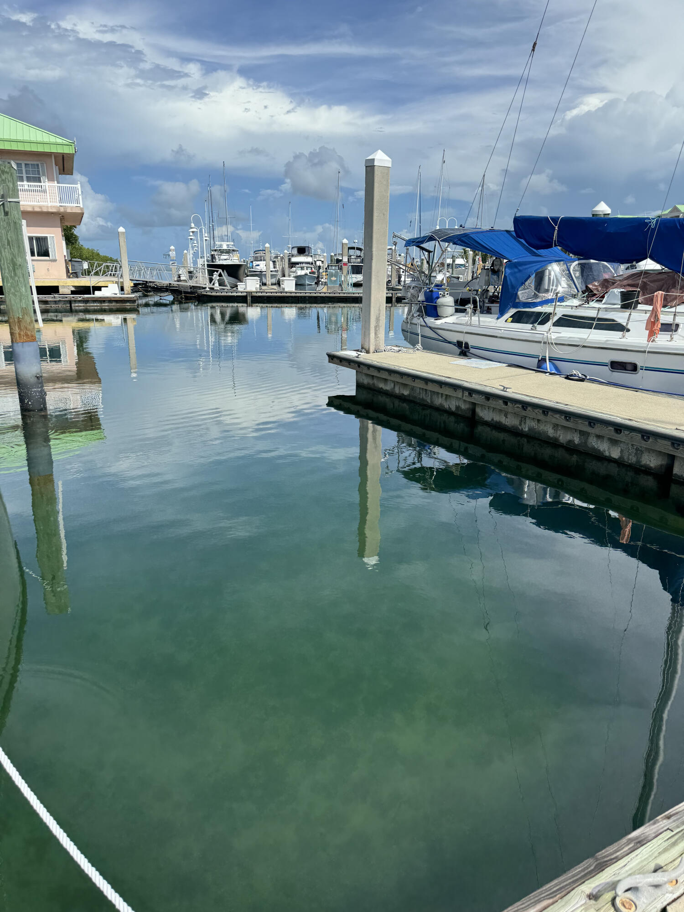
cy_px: 456
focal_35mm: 24
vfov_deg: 71.6
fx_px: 632
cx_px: 342
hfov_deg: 56.8
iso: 80
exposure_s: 1/5348
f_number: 1.78
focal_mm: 6.76
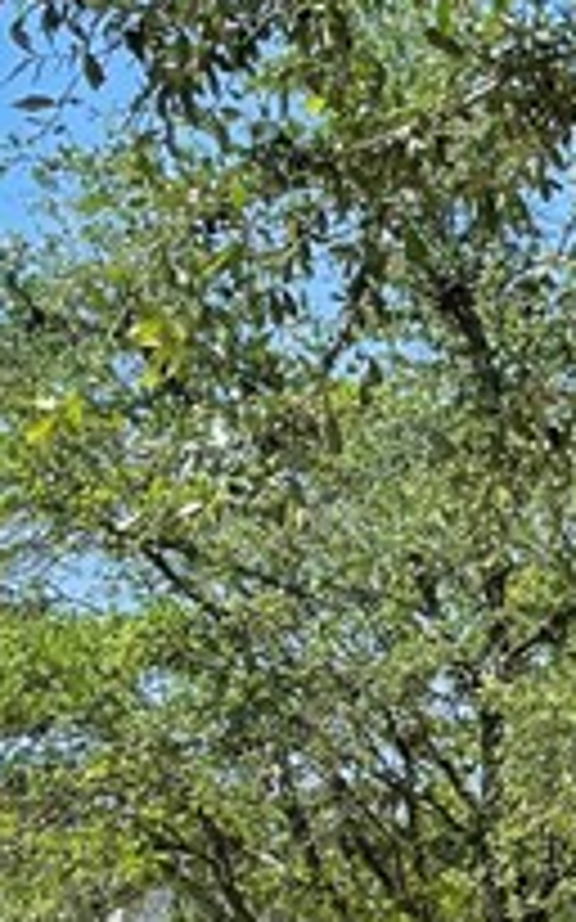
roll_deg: -0.3
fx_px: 3469
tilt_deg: +7.3
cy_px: 765
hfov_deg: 9.1
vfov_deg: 15.0
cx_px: 990
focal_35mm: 138
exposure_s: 1/2597
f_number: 1.6
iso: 32
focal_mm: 5.1
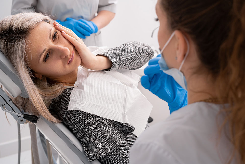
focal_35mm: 50
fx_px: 340
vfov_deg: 27.0
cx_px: 122
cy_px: 82
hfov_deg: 39.6
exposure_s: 1/125
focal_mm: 50
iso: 400
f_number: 5.6
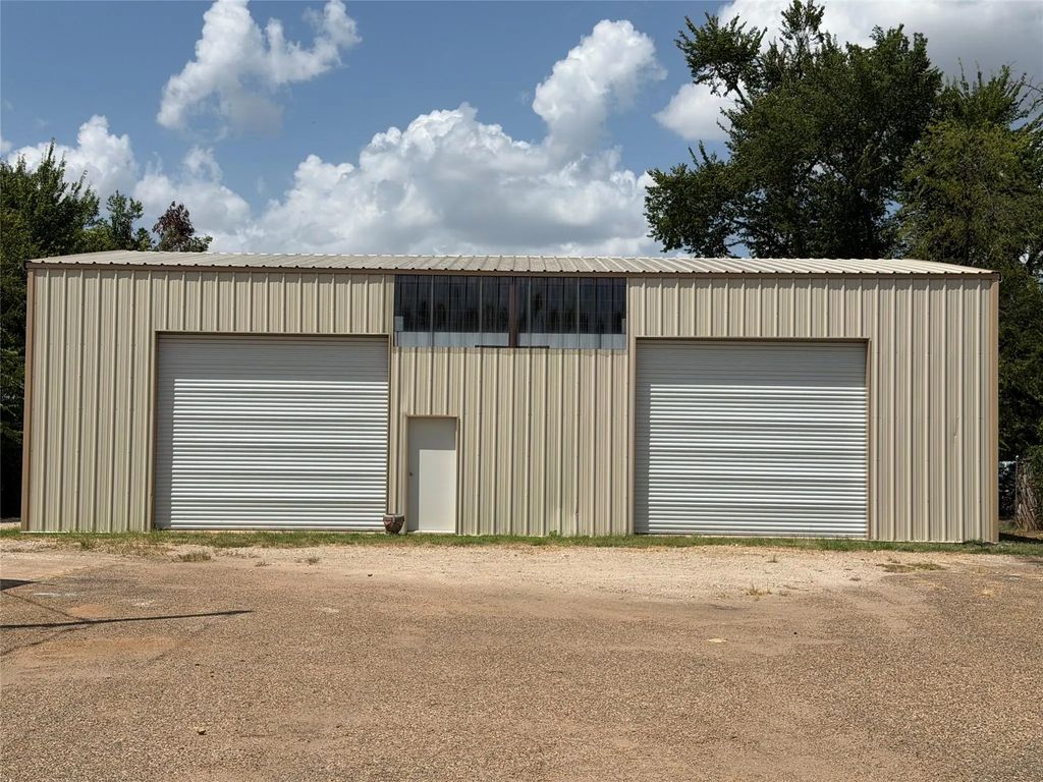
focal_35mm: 48
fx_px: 1446
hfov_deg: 39.7
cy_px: 391
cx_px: 522
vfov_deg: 30.3
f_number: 1.78
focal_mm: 6.76
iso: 80
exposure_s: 1/11364
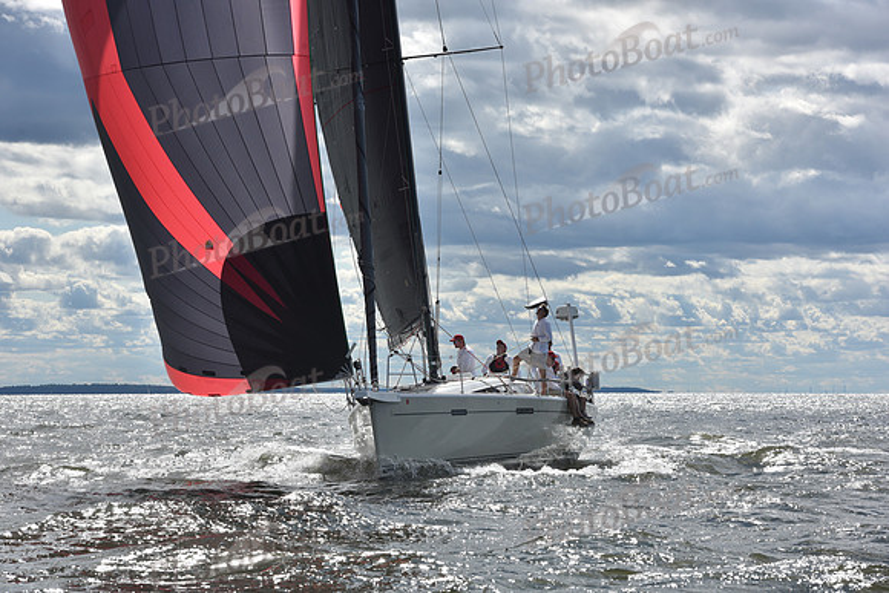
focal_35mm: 112
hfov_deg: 18.3
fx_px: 2766
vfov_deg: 12.2
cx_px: 444
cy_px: 296
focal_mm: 112
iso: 250
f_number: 11
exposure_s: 1/1000
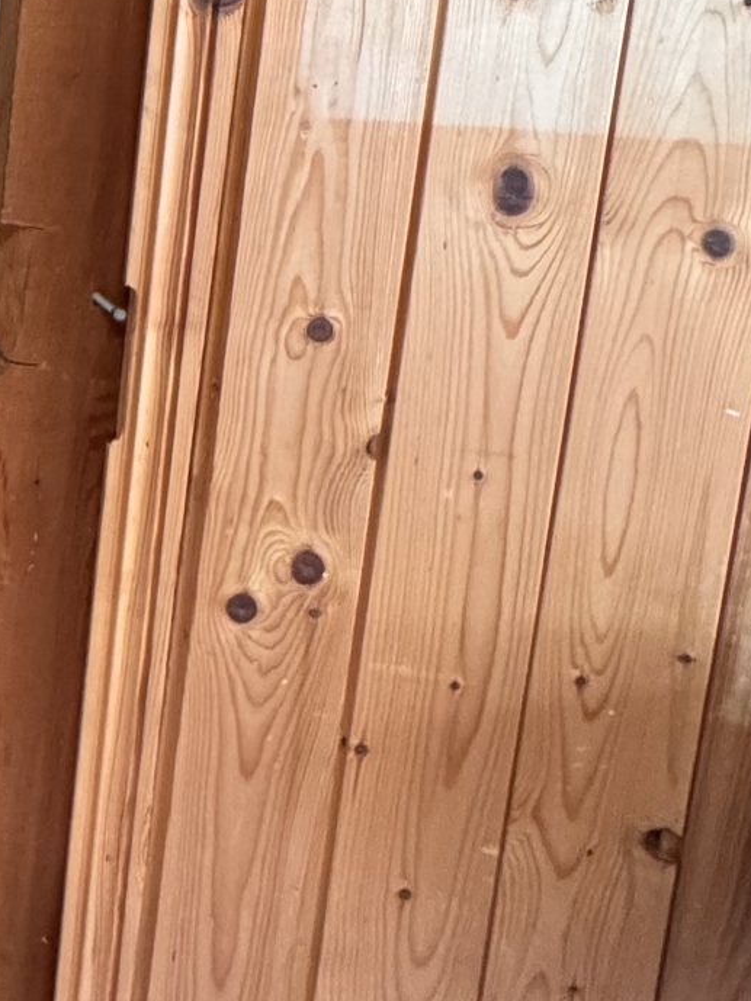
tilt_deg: -7.5
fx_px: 1504
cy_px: 49
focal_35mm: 52
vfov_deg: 34.2
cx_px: -447
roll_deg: -2.5
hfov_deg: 22.0
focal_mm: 2.22
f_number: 2.2
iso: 500
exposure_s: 1/50
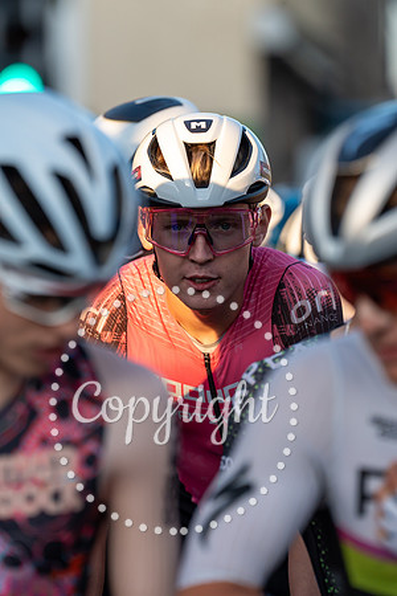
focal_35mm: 353
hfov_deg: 3.9
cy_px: 245
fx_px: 5846
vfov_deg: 5.8
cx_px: 120
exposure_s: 1/800
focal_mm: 200
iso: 160
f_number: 3.2
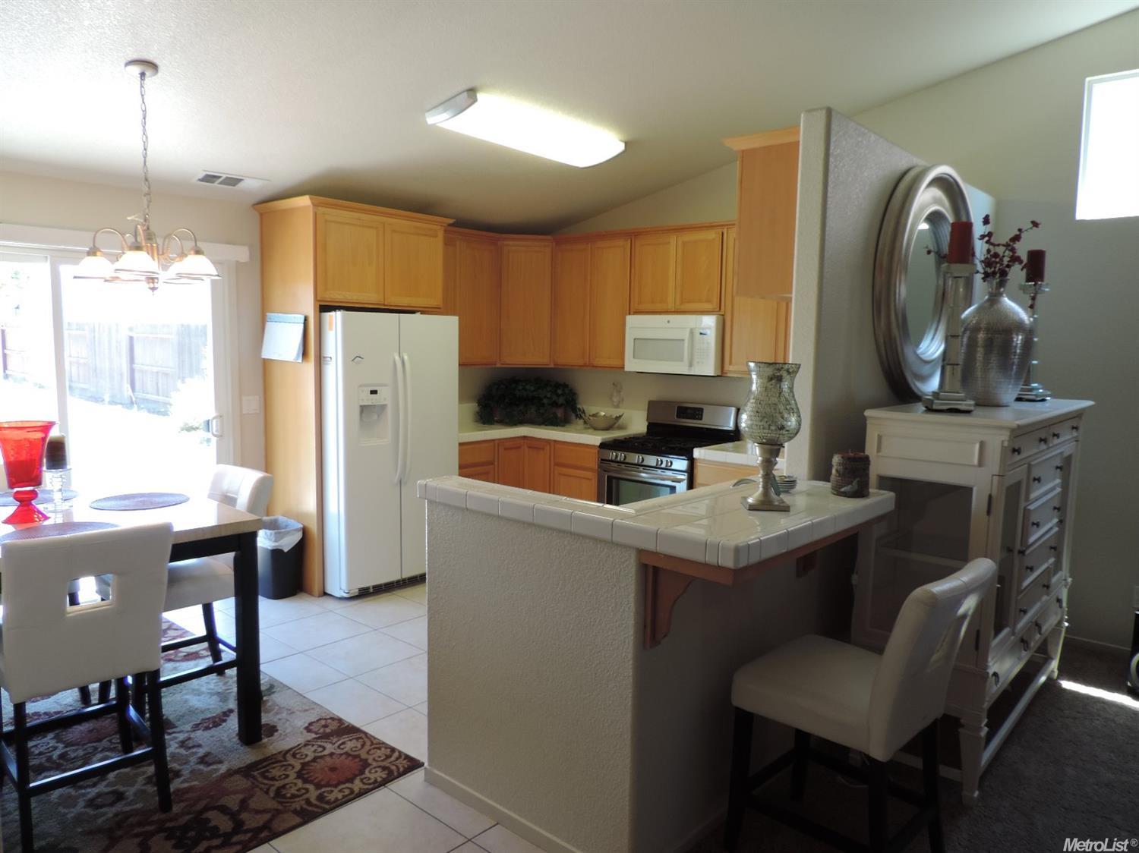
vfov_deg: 56.8
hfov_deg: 71.6
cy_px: 426
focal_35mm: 24
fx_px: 789
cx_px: 570
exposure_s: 1/30
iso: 125
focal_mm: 4.3
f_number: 3
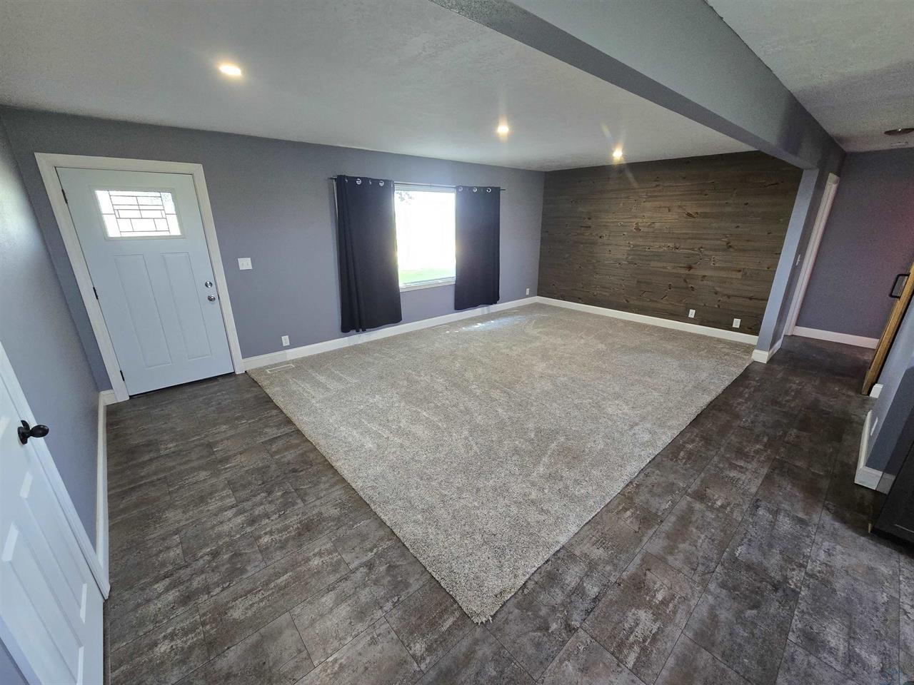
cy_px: 342
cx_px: 457
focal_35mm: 13
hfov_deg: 106.2
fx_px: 343
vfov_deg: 89.9
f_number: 2.2
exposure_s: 1/60
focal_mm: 2.2
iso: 320
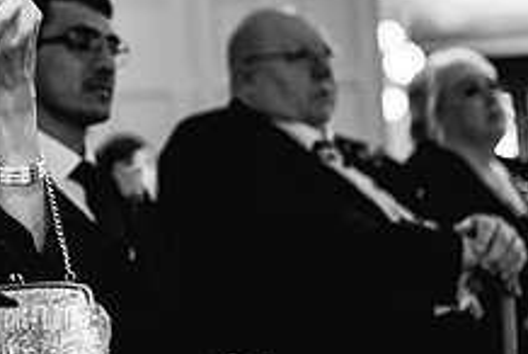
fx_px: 1366
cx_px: -29
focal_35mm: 93
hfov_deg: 21.0
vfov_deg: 14.6
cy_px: 23
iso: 4000
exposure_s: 1/250
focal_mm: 35
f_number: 1.4
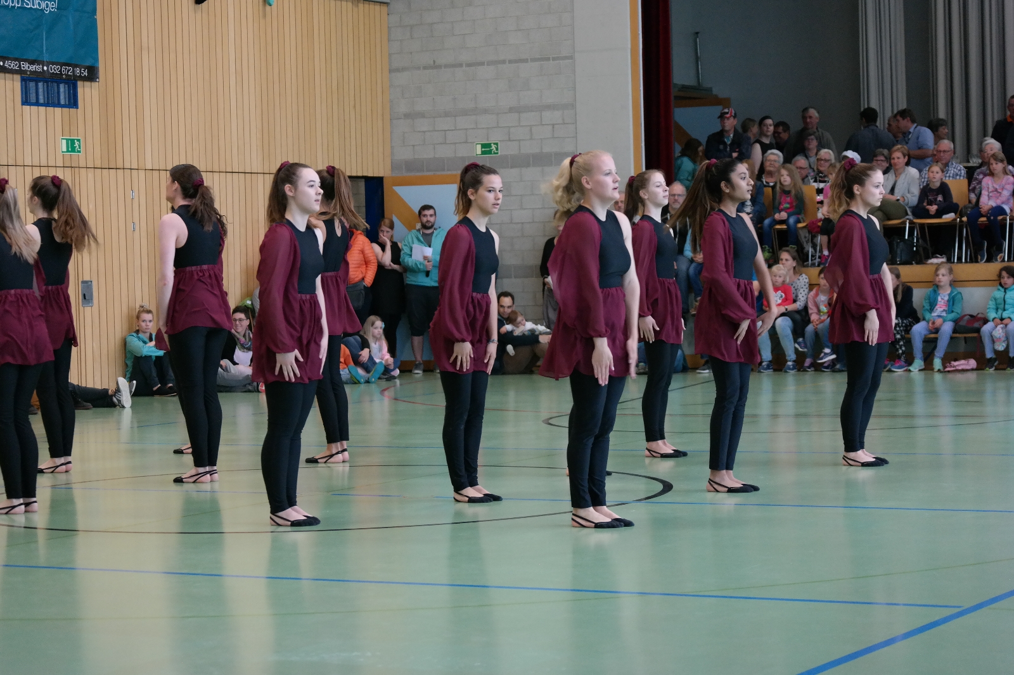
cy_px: 338
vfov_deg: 15.2
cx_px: 507
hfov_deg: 22.6
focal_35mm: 90
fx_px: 2534
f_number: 4
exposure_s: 1/100
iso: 1600
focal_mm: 59
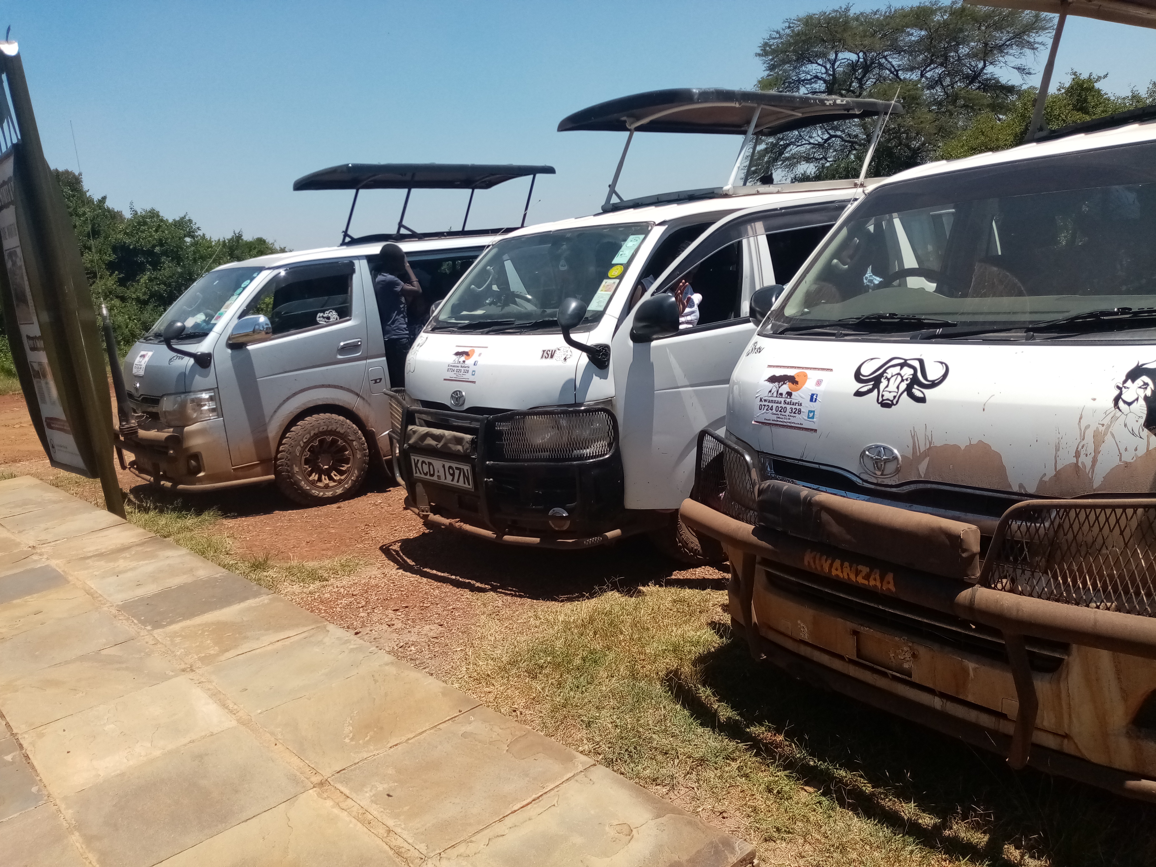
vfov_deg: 53.1
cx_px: 578
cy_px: 434
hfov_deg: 67.3
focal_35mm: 26
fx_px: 868
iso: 101
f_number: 1.8
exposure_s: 1/1513
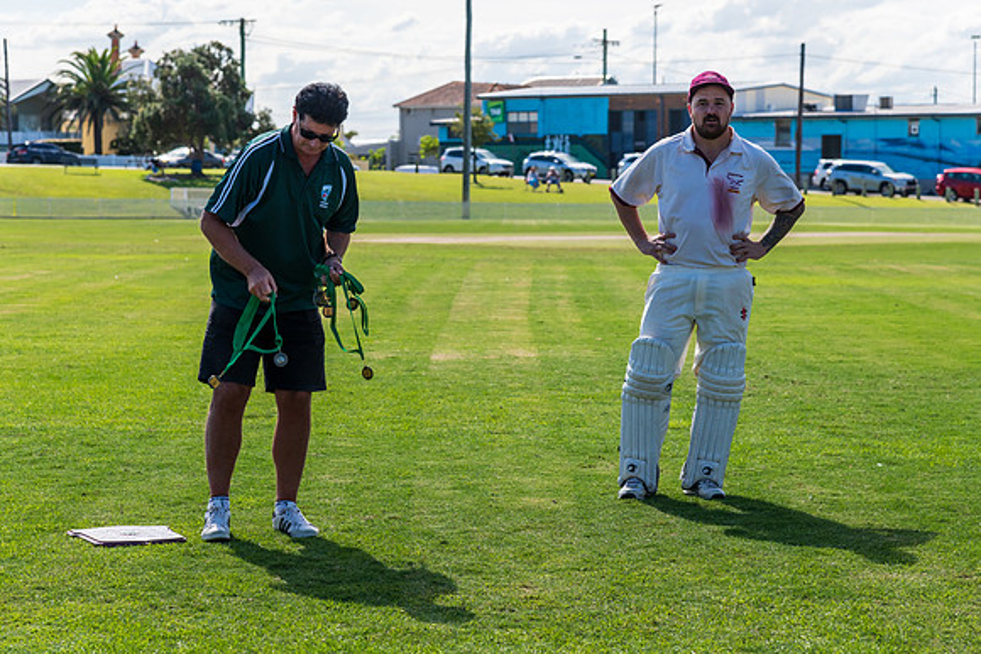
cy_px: 327
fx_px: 2671
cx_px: 490
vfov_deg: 14.0
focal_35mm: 98
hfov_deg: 20.8
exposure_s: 1/1600
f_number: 6.3
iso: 400
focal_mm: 98
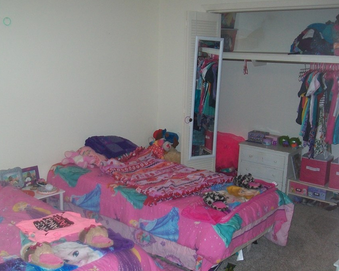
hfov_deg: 45.6
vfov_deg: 37.3
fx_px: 401
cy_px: 144
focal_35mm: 40
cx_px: 137
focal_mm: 6.1
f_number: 2.7
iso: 160
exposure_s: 1/60
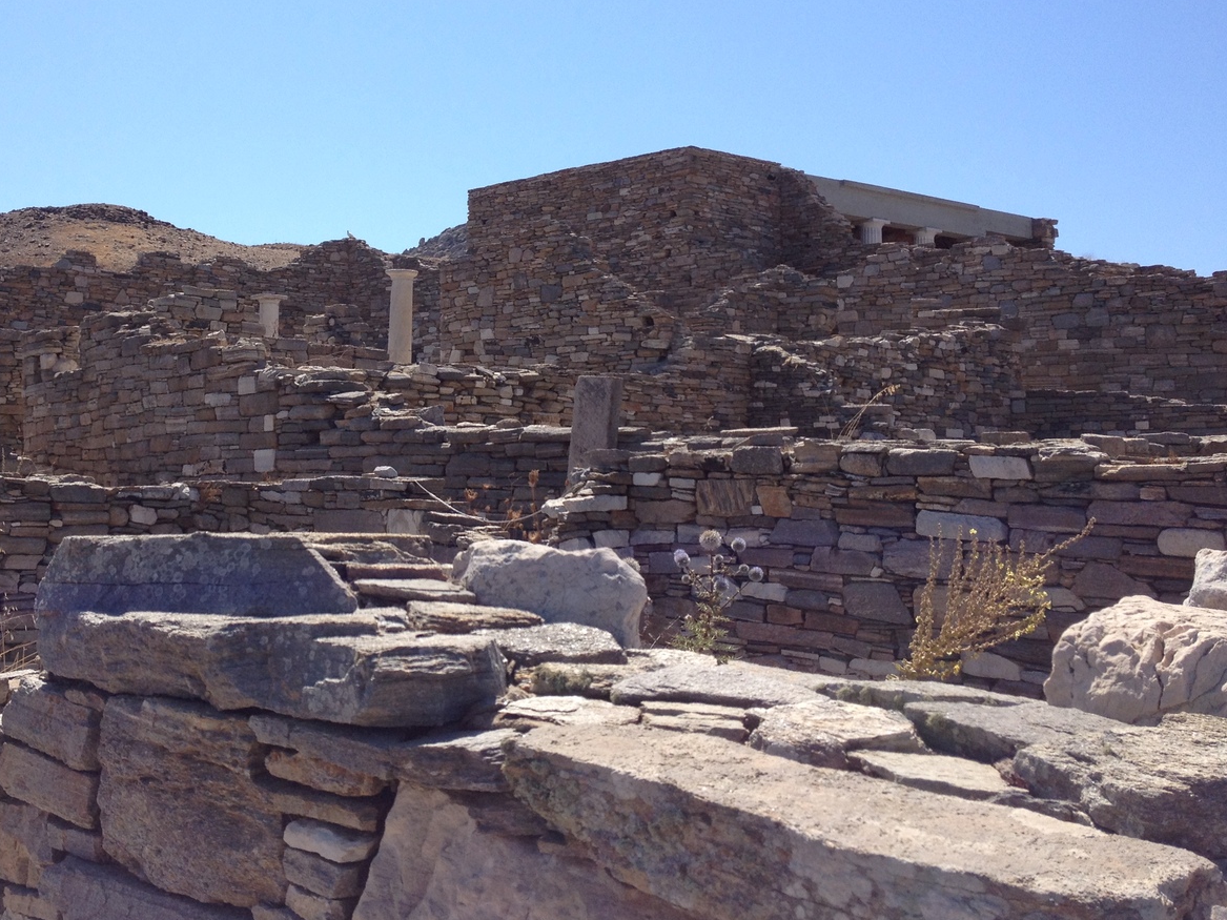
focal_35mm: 48
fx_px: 1701
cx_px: 403
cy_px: 342
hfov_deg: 39.2
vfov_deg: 30.1
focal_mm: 4.28
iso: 50
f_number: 2.4
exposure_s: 1/1783
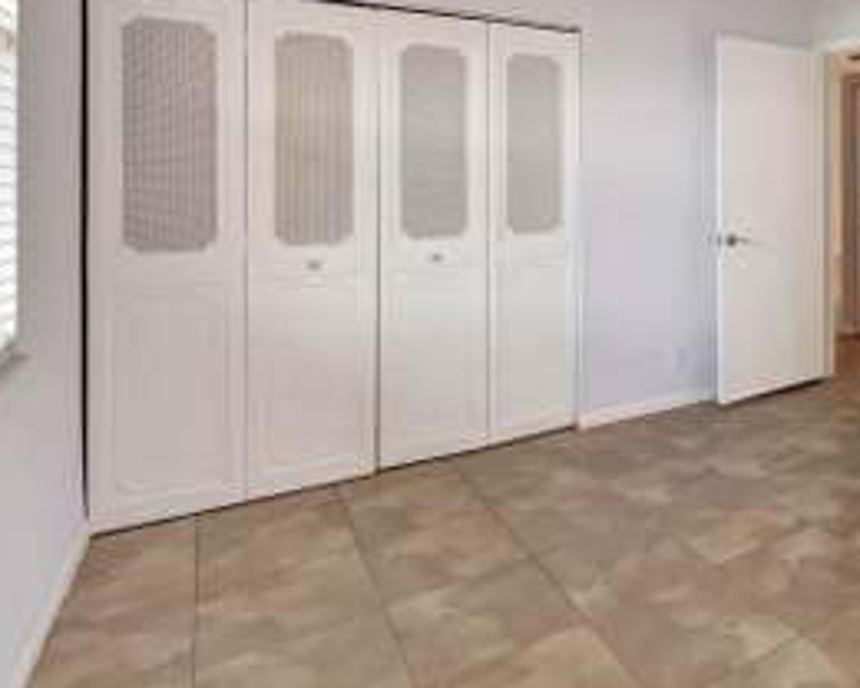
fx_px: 662
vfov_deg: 52.9
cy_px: 187
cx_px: 777
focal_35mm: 26
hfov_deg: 56.7
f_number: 8
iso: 1000
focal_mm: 10
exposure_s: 1/15
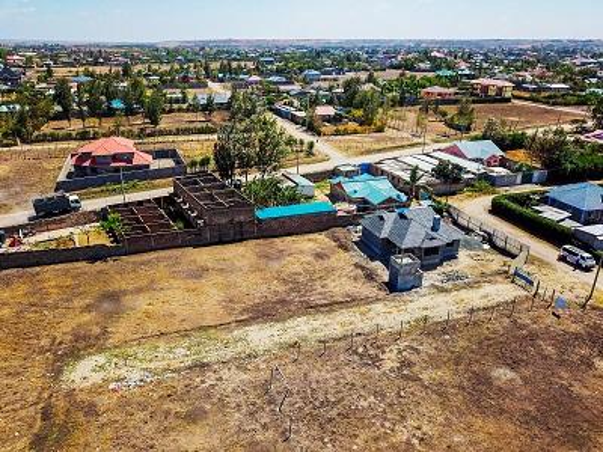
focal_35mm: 26
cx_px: 302
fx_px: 453
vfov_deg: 53.1
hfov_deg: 67.3
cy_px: 226
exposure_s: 1/2500
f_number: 2.2
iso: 200
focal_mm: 4.73
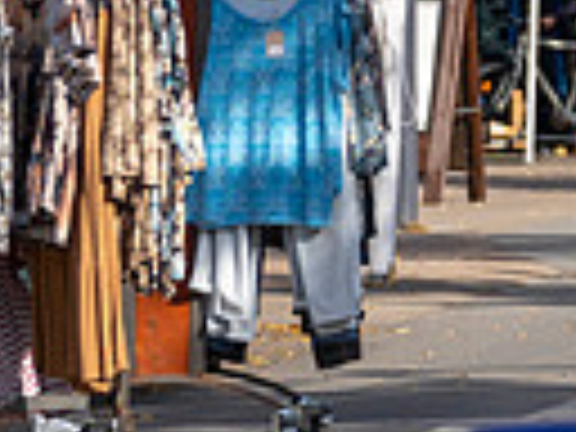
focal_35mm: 805
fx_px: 13395
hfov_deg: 2.5
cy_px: -444
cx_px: 1164
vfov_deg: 1.8
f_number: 4
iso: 200
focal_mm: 173
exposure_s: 1/2000
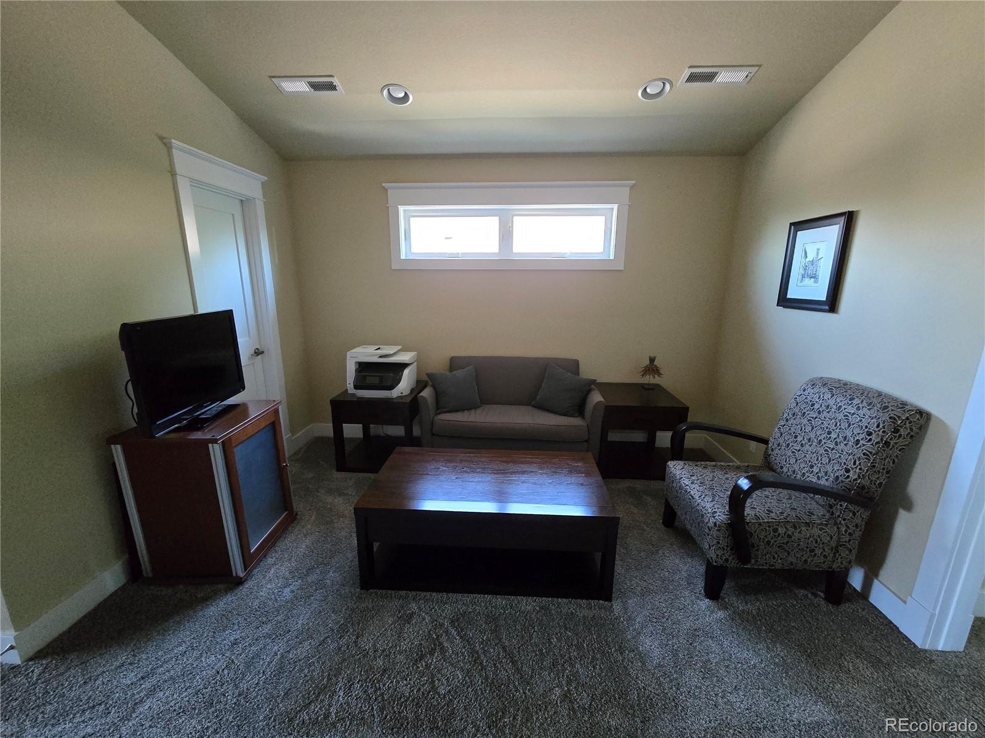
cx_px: 492
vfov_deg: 89.9
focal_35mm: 13
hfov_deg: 106.2
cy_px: 369
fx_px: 370
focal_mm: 2.2
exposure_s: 1/60
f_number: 2.2
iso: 1250
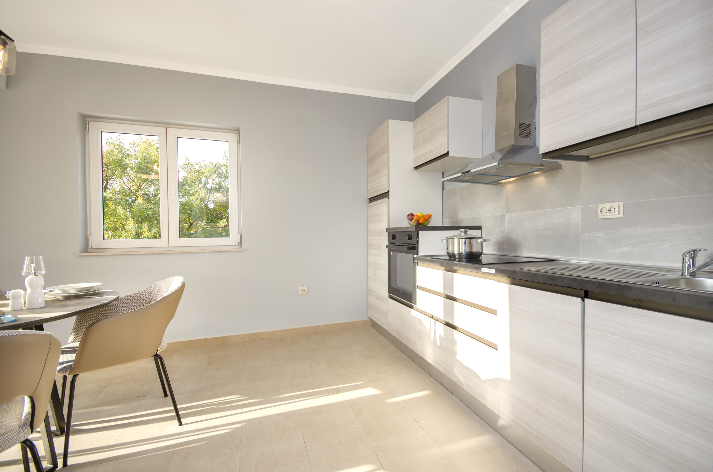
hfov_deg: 100.5
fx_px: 296
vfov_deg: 77.1
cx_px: 356
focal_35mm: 15
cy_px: 236
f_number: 7.1
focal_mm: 10
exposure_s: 1/50
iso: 100
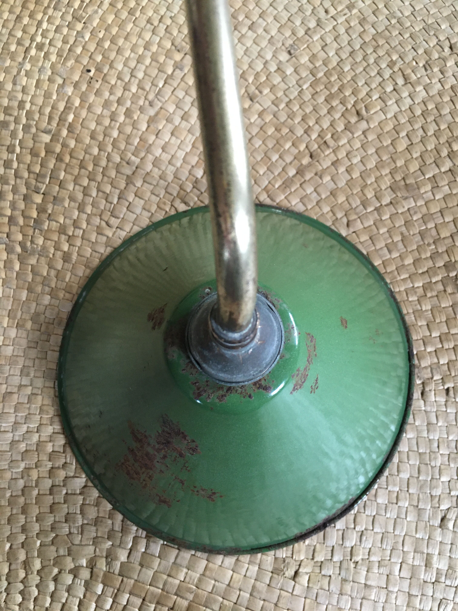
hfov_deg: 48.2
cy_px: 306
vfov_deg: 61.7
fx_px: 512
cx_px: 229
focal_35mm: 29
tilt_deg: -79.4
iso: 200
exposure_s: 1/20
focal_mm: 4.15
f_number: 2.2
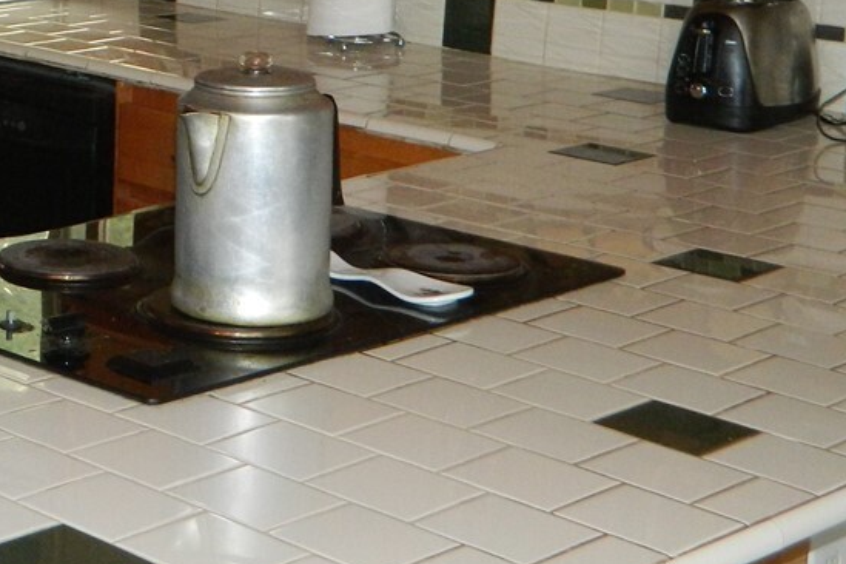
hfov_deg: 20.5
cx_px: -112
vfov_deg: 14.3
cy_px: 5
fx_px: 2209
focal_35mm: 94
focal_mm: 5.6
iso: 200
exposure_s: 1/30
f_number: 3.2
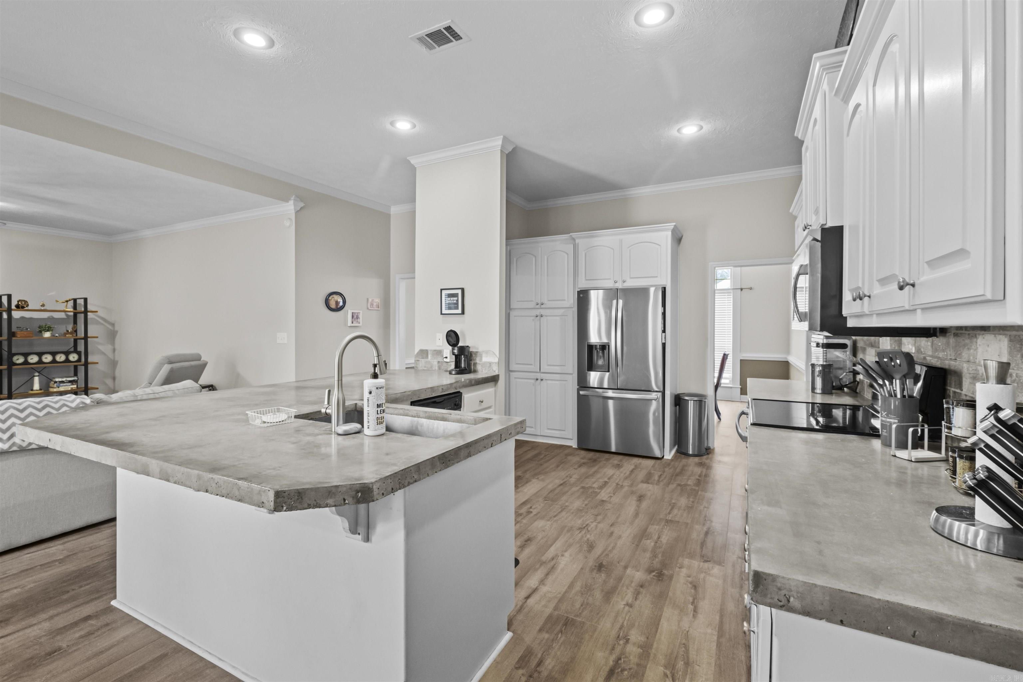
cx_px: 512
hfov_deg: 100.4
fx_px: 426
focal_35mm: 15
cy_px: 341
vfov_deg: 77.3
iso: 800
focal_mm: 10
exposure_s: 1/1.25
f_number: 7.1
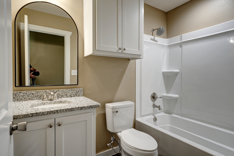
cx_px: 117
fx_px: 130
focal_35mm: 20
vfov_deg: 62.0
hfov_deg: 84.0
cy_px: 78
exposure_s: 1/15
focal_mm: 20
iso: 320
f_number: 8
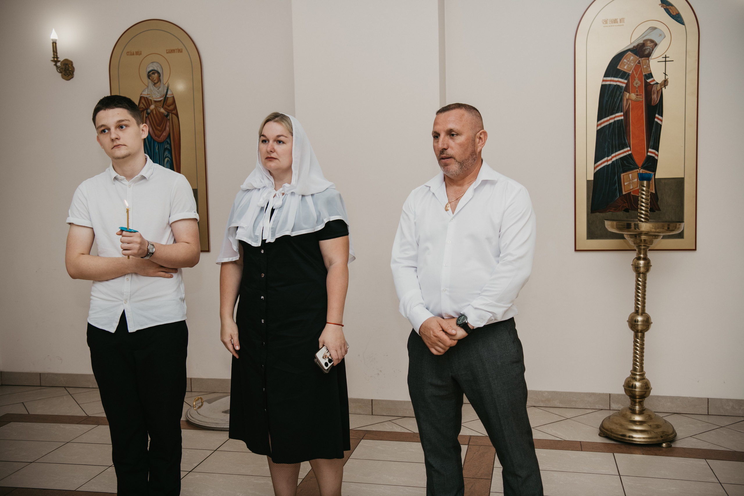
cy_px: 248
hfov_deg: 53.1
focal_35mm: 36
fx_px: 744
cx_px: 372
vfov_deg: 36.9
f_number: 4
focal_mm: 36
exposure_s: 1/160
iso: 200
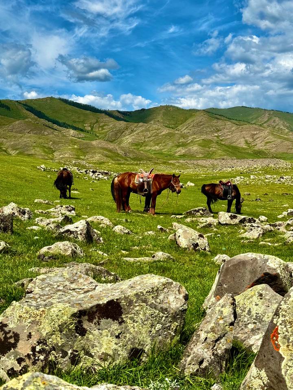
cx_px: 146
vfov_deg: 39.7
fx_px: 542
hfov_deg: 30.3
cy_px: 195
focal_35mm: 48
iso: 64
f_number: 1.78
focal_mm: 6.76
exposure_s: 1/5848
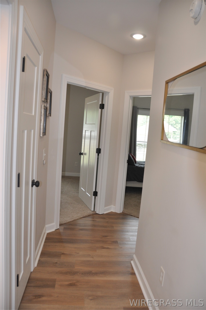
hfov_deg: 47.8
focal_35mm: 27
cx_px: 103
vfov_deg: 67.5
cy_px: 155
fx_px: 232
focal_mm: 18
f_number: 3.5
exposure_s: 1/125
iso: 400
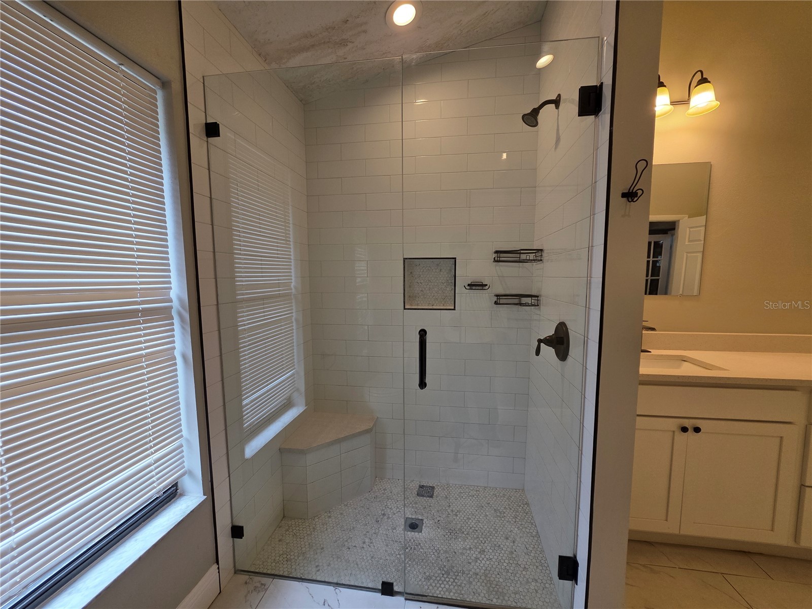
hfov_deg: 106.2
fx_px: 305
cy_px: 304
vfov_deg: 89.9
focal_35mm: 13
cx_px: 406
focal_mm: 2.2
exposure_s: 1/120
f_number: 1.9
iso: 100
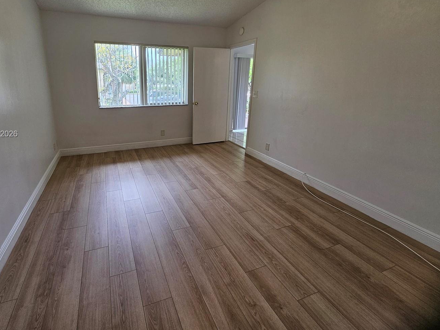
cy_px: 134
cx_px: 183
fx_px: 203
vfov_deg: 77.3
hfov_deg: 93.6
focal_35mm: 16
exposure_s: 1/60
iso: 32
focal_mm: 1.74
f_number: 2.2
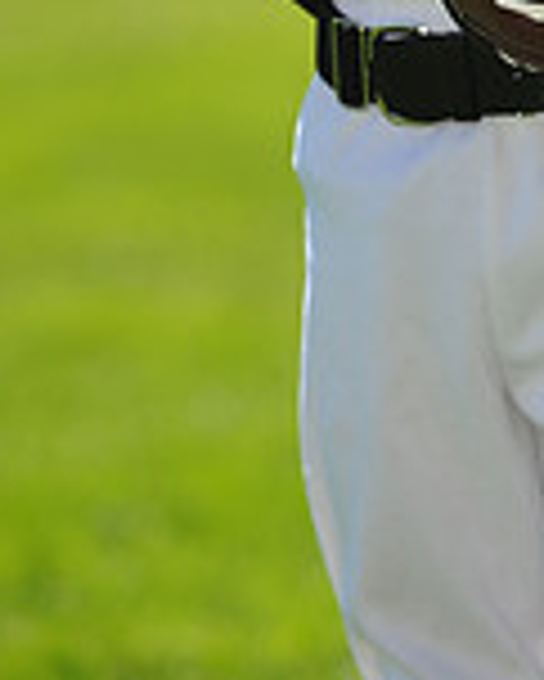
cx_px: 553
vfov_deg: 4.5
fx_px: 8665
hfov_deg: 3.6
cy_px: -396
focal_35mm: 431
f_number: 4
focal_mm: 120
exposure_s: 1/1250
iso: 200
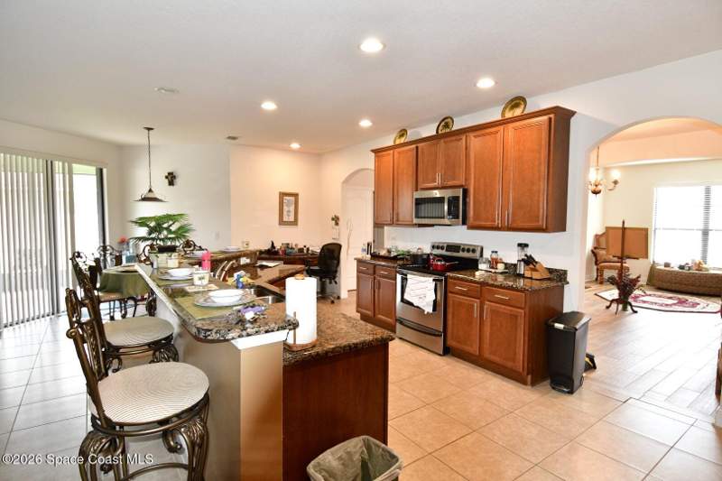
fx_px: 361
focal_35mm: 18
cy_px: 240
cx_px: 361
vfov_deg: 67.4
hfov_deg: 90.0
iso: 1600
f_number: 5.6
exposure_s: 1/60
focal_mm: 12
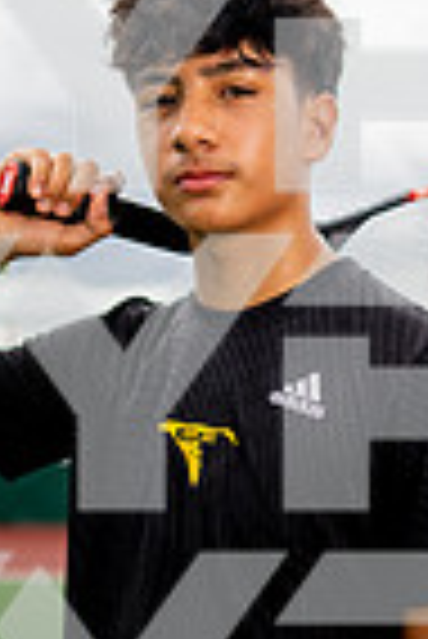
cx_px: 232
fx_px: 1352
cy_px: 374
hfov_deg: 18.0
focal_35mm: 76
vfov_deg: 26.6
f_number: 1.4
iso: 50
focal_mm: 24
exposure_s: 1/1600
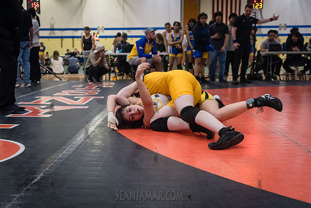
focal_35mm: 48
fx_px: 417
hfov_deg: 40.7
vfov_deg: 27.9
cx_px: 126
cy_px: 117
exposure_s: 1/400
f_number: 3.2
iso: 5000
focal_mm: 35
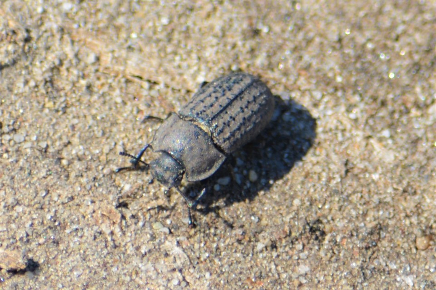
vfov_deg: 3.1
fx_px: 5450
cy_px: 145
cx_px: 218
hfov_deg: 4.6
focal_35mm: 450
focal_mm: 300
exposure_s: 1/200
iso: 100
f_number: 8
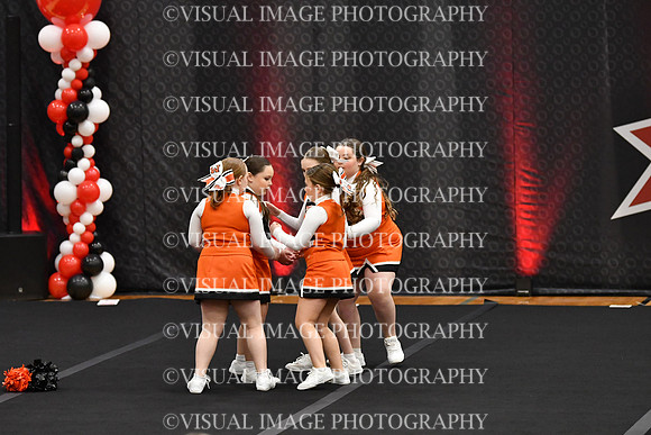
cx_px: 326
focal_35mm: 195
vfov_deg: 7.0
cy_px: 218
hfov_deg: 10.5
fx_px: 3527
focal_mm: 130
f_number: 2.8
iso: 5000
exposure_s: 1/800
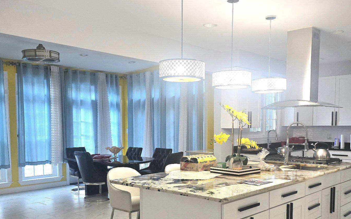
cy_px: 150
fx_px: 354
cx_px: 167
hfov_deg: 52.7
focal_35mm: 37
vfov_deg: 34.1
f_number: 1.7
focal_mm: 6.3
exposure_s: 1/60.2
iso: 50
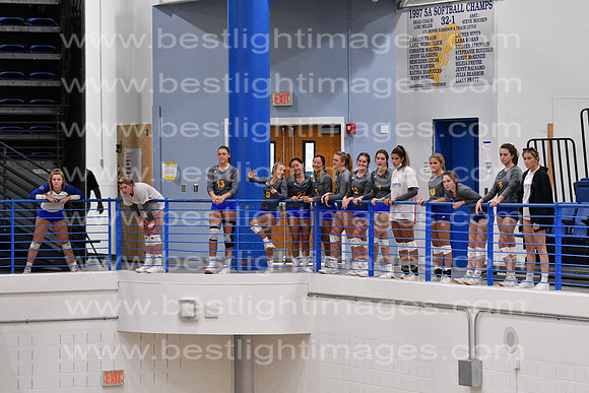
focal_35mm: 153
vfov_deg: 9.0
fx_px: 2504
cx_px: 294
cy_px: 196
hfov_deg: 13.4
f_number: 3.2
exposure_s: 1/1250
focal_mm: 102
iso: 6400
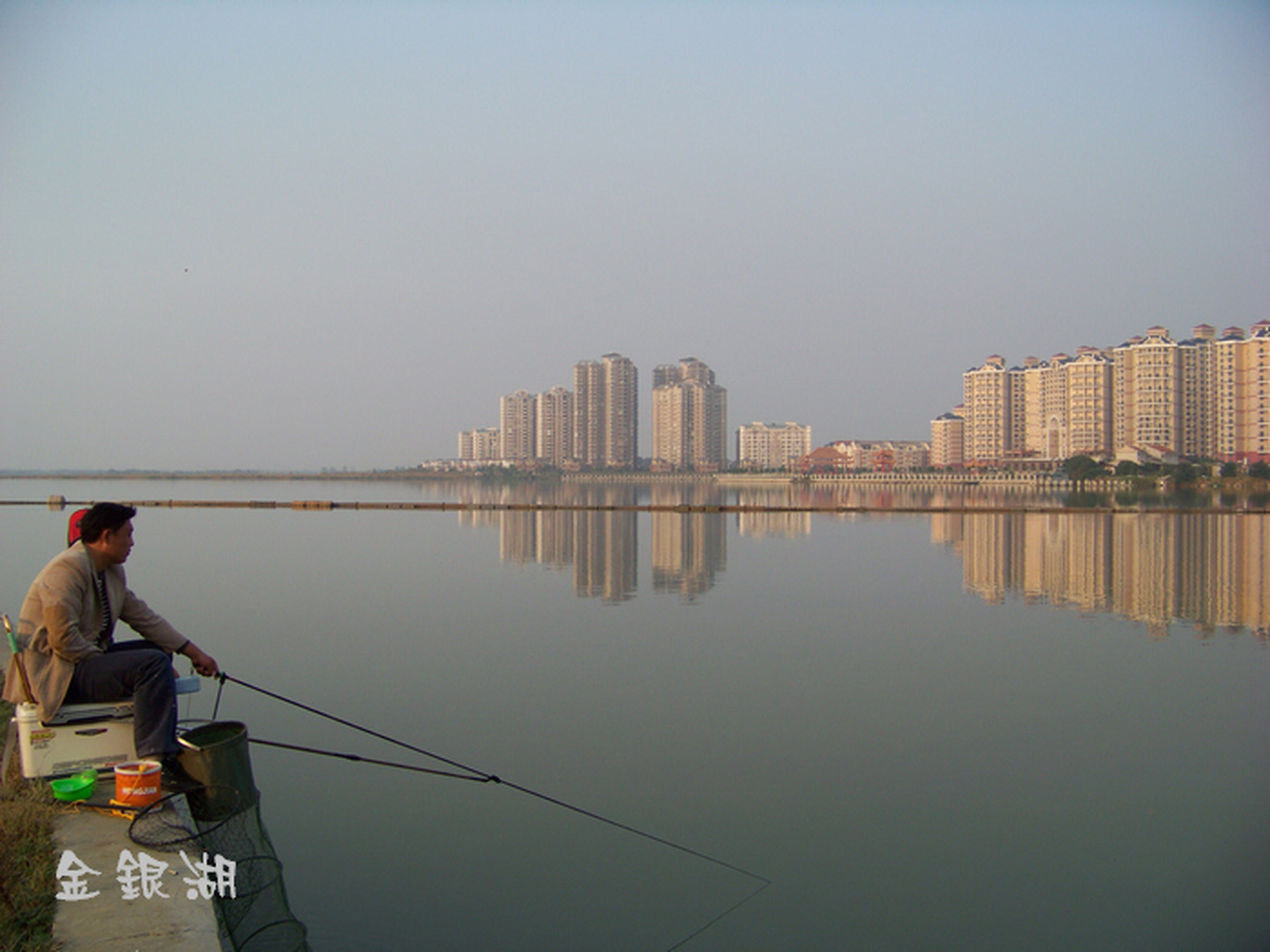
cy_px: 476
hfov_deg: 51.4
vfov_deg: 39.7
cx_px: 635
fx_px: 1321
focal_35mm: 36
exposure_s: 1/400
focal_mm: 5.85
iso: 68
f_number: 2.8
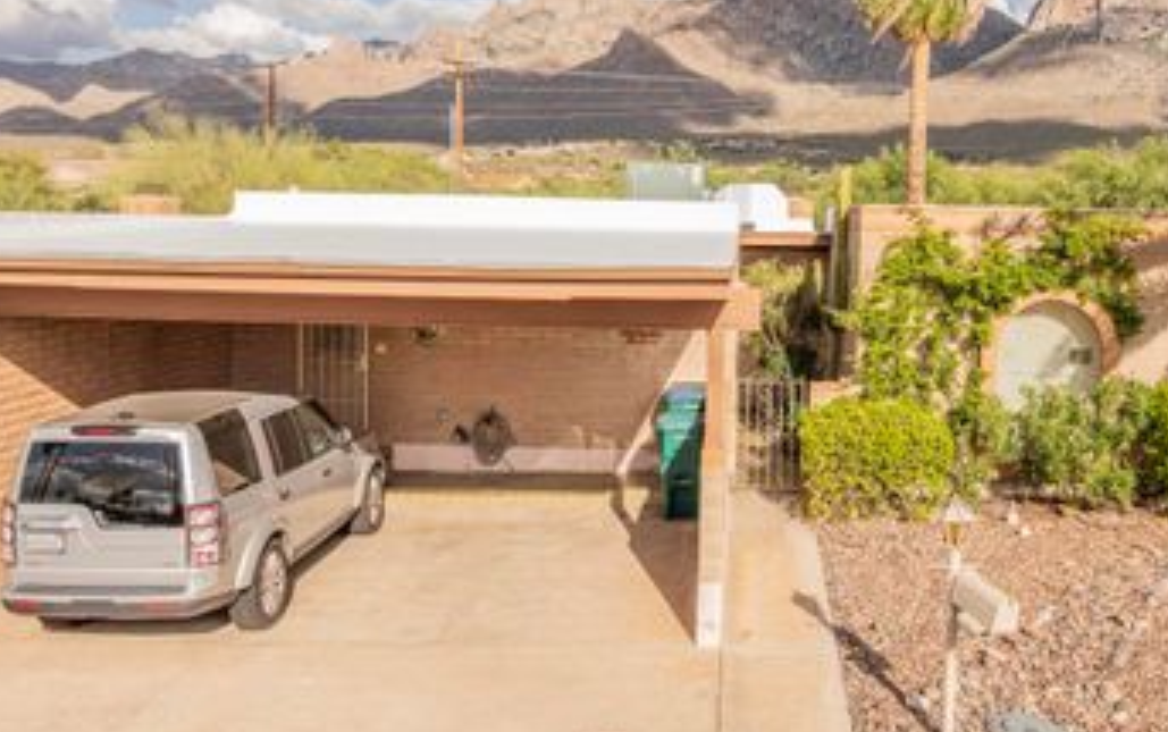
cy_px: 296
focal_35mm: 37
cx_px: 742
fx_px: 1179
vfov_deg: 34.4
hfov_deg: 52.1
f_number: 2.8
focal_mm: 12.29
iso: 200
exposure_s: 1/50
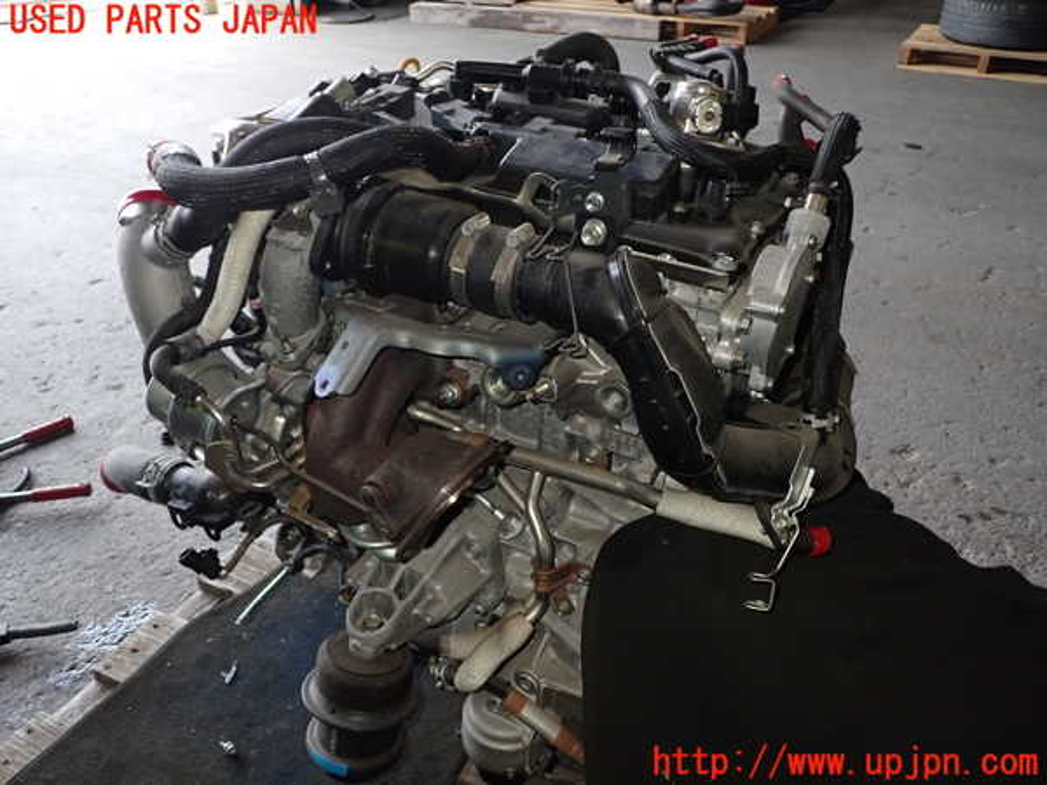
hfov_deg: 60.0
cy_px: 392
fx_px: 907
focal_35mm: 30
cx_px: 524
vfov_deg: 46.8
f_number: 6.3
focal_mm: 5.4
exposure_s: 1/30
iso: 250
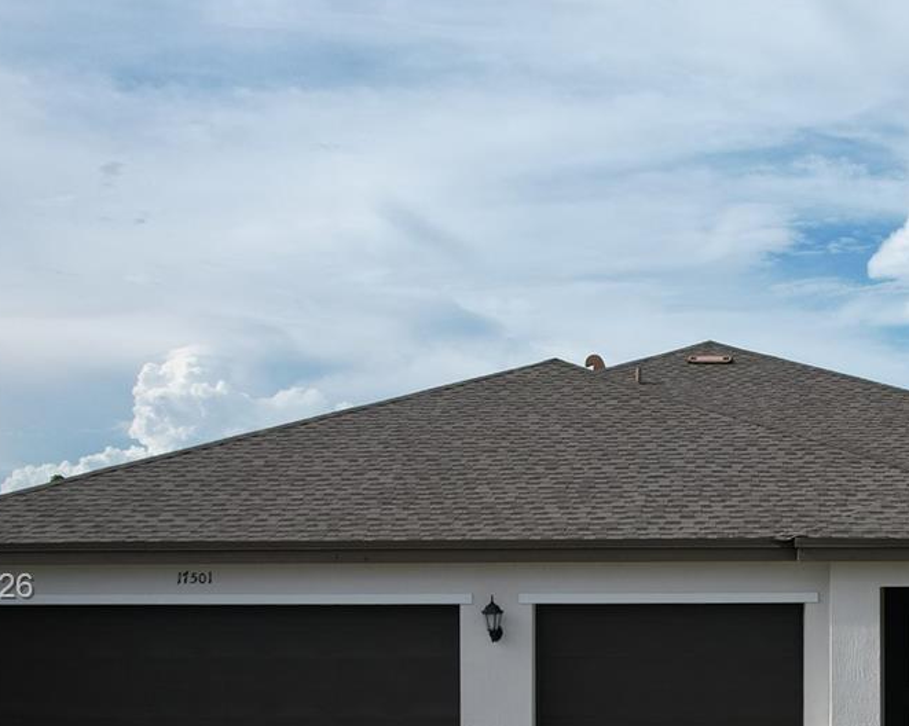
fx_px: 1344
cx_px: 705
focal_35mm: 50
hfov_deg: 36.3
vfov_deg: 29.5
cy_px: 588
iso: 100
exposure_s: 1/2500
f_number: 2.8
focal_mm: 8.38
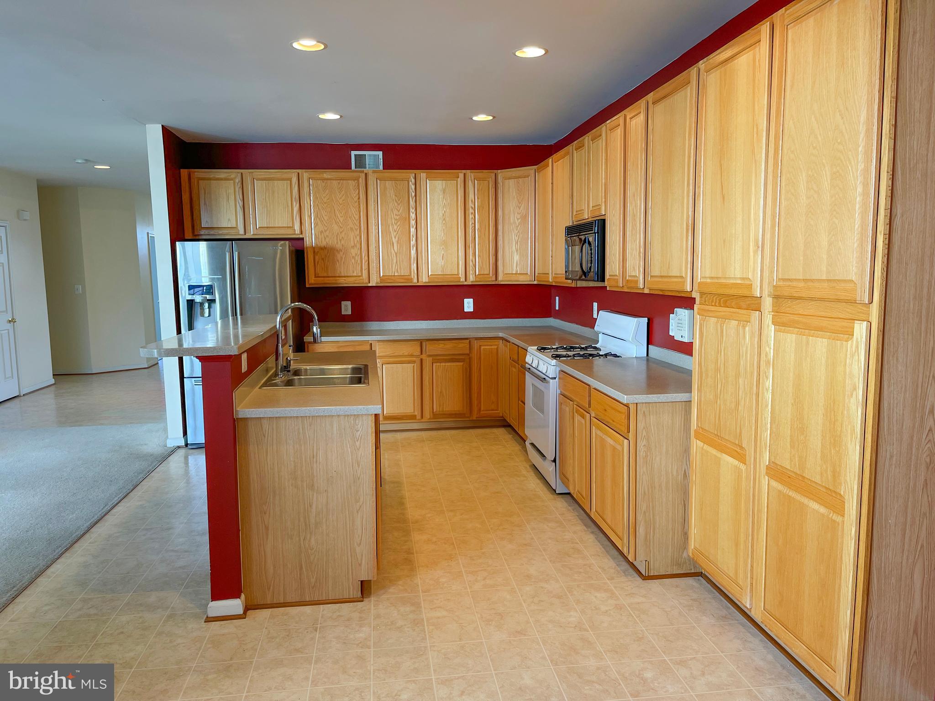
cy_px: 350
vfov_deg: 54.9
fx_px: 675
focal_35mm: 25
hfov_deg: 69.4
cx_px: 468
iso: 64
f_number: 1.6
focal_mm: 5.1
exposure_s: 1/60
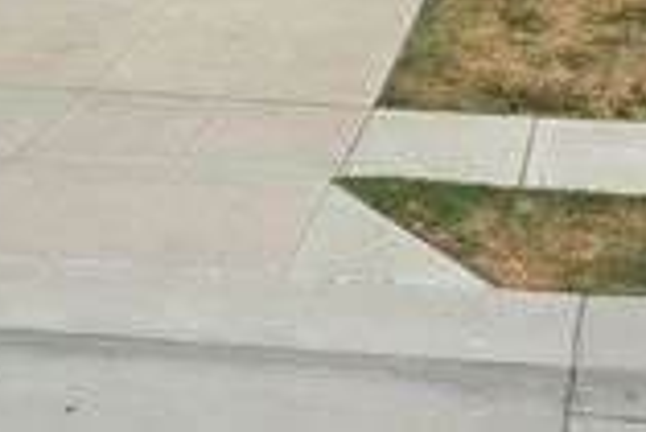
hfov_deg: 27.9
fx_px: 1257
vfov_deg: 17.2
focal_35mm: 70
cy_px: -249
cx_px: 568
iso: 110
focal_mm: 8.38
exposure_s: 1/3000
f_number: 2.8
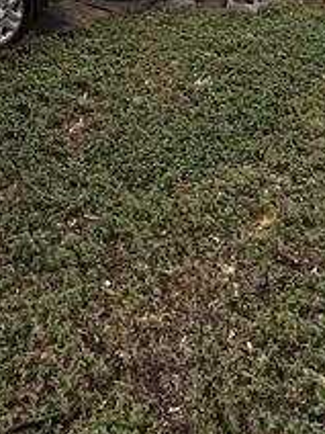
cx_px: 157
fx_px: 588
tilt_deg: +7.1
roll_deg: -0.9
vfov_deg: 27.0
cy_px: -233
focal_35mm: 47
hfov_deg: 30.9
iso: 32
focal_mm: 1.57
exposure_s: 1/371
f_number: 1.8
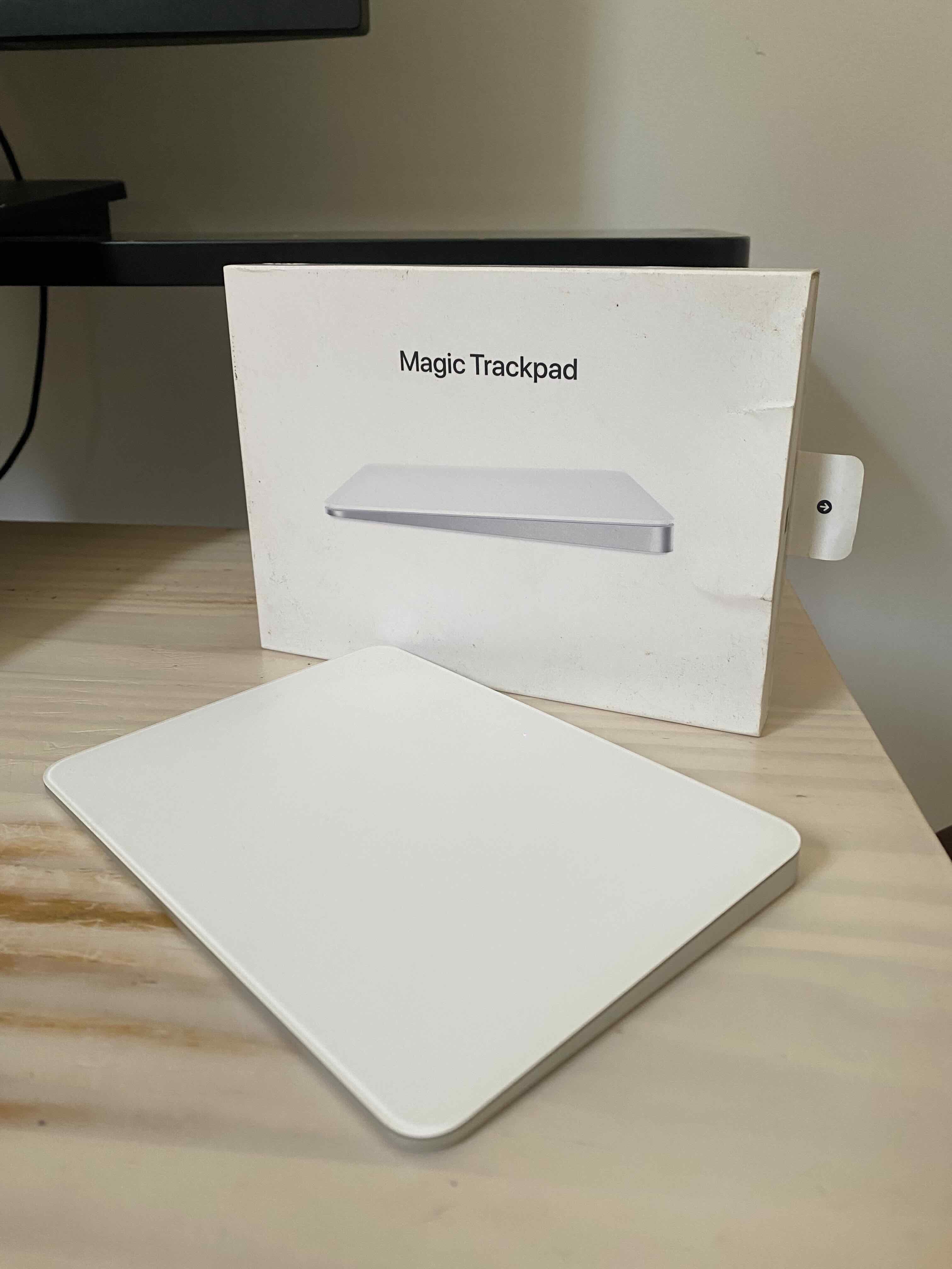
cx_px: 476
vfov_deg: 67.3
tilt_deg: -21.5
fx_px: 953
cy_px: 634
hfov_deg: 53.1
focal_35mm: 26
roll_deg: +0.5
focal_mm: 4.25
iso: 125
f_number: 1.8
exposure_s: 1/60
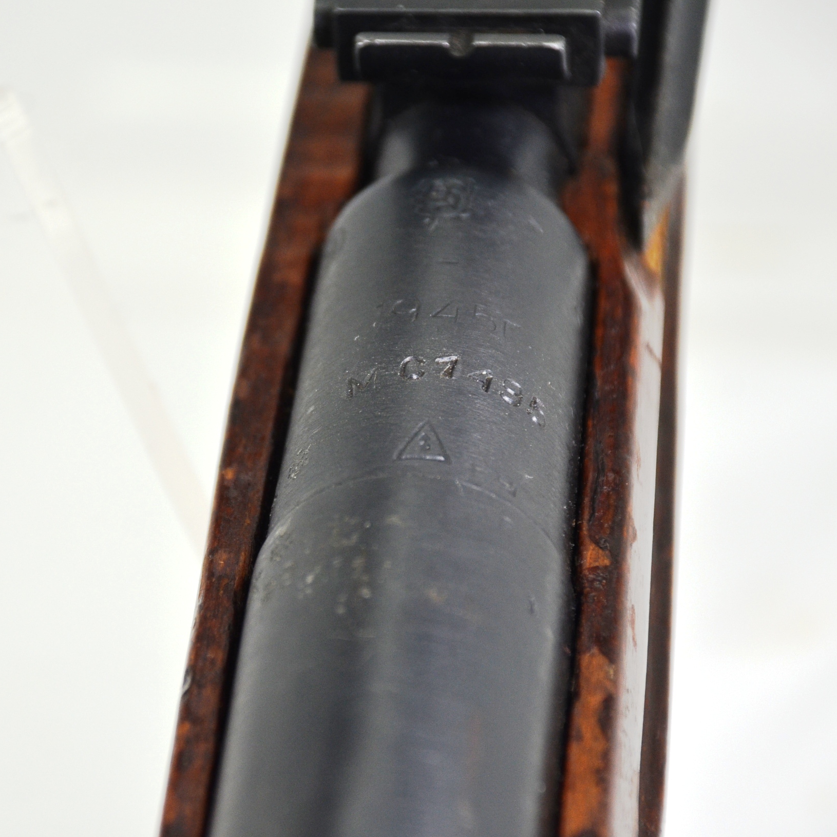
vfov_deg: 6.7
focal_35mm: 260
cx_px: 307
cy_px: 418
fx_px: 7103
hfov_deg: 6.7
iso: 640
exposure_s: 1/250
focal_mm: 135
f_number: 5.6
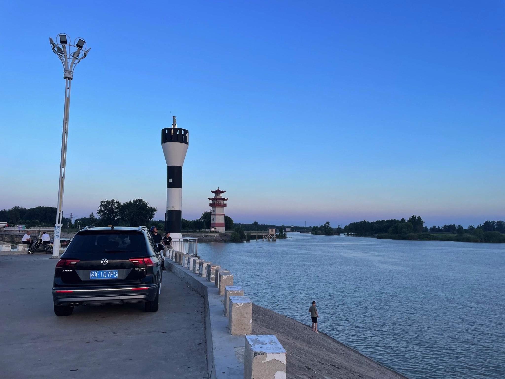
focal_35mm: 26
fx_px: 379
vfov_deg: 53.1
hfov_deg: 67.3
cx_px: 252
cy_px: 190
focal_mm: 4.2
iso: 32
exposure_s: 1/311
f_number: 1.6
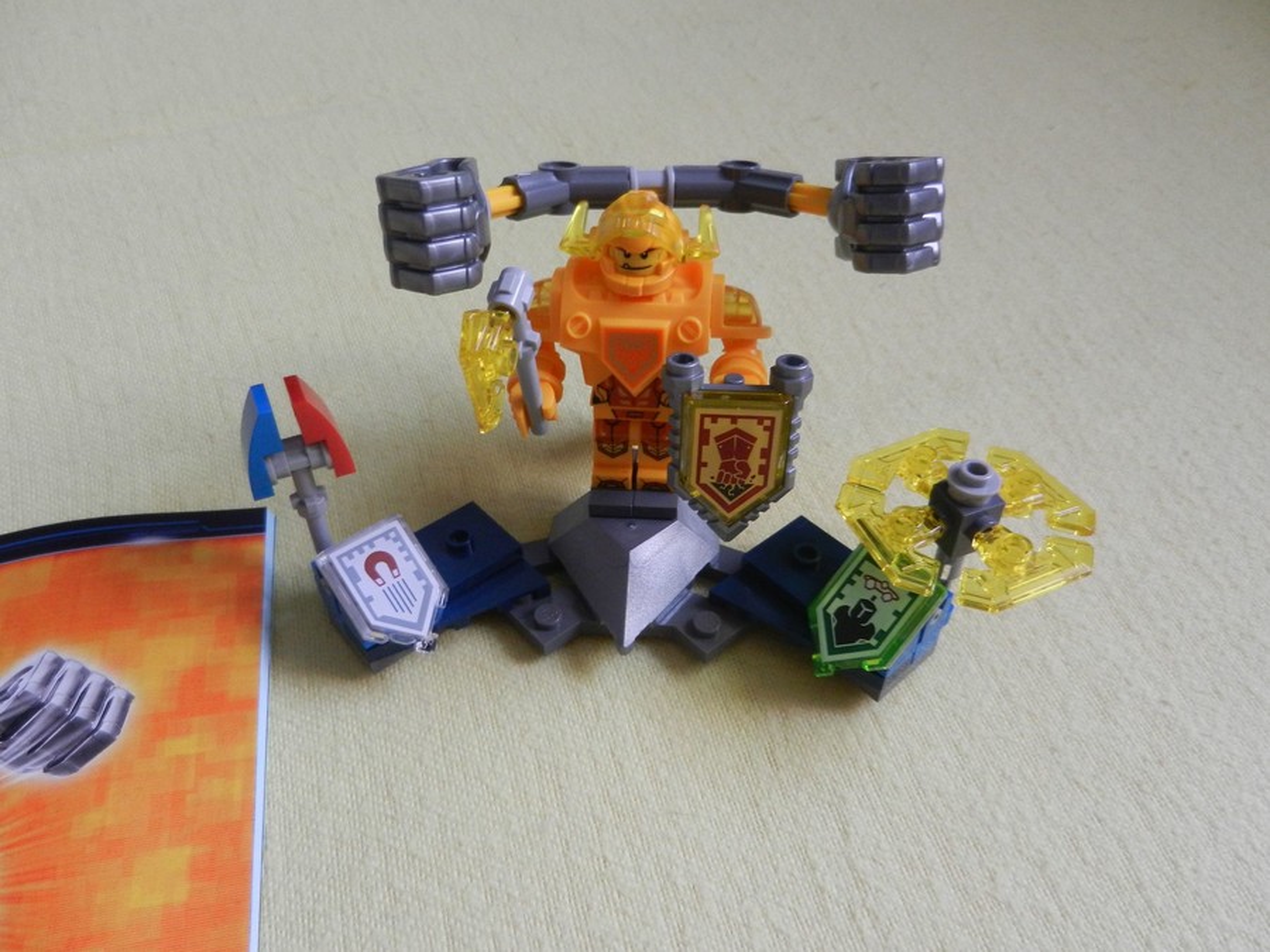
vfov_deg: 54.9
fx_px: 917
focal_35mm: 25
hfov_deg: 69.4
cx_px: 635
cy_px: 476
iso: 400
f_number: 3.5
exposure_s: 1/25
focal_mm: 4.5
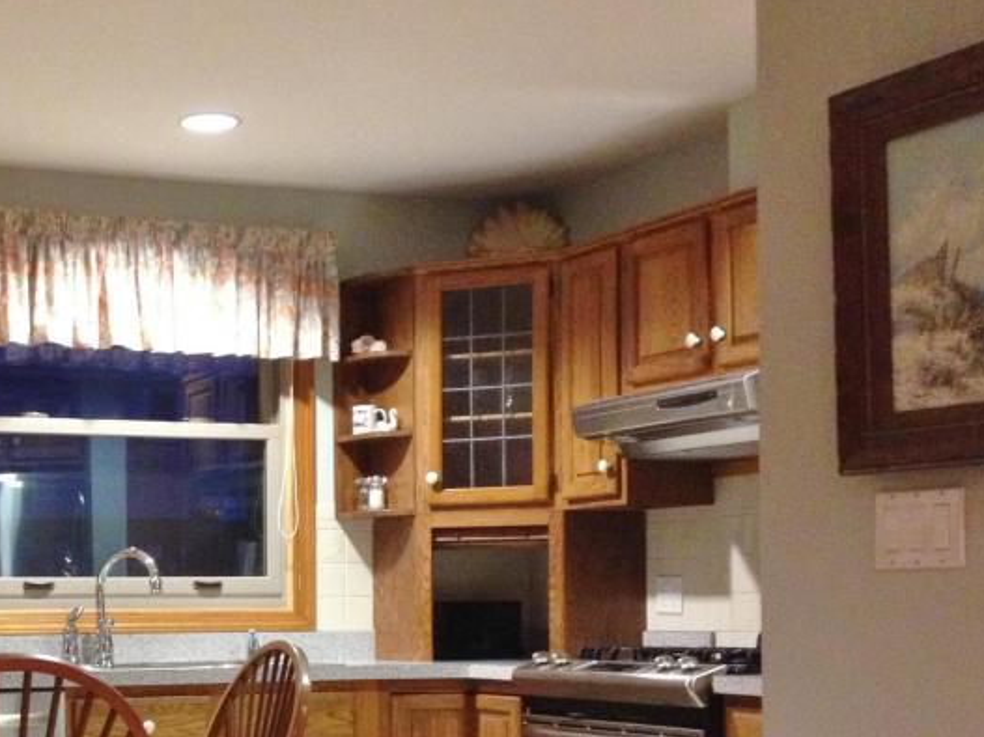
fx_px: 1933
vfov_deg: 21.3
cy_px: 619
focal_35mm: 68
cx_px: 99
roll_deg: +0.7
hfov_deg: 27.5
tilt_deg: -1.2
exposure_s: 1/17
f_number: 2.4
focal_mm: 4.28
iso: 400
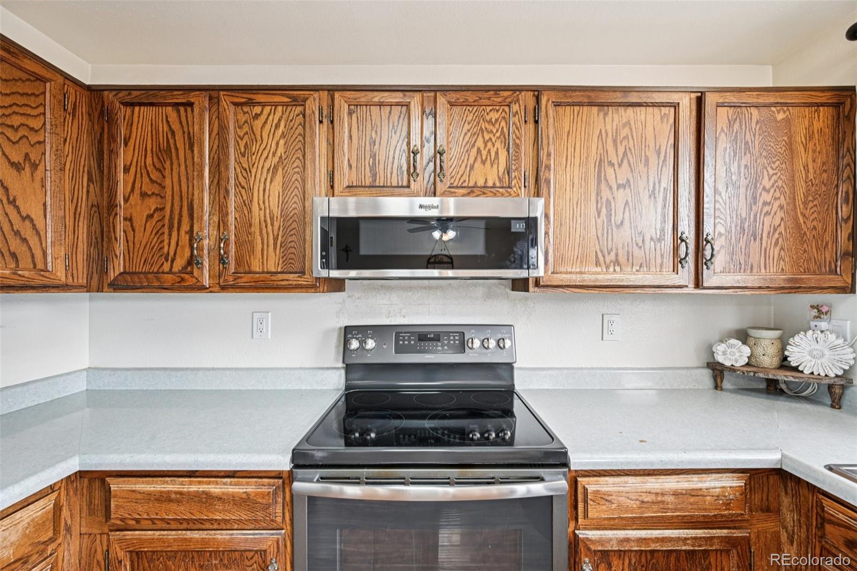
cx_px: 428
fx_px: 333
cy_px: 286
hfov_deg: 104.3
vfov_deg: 81.2
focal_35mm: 14
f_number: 8
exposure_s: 1/8
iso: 400
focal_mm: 14
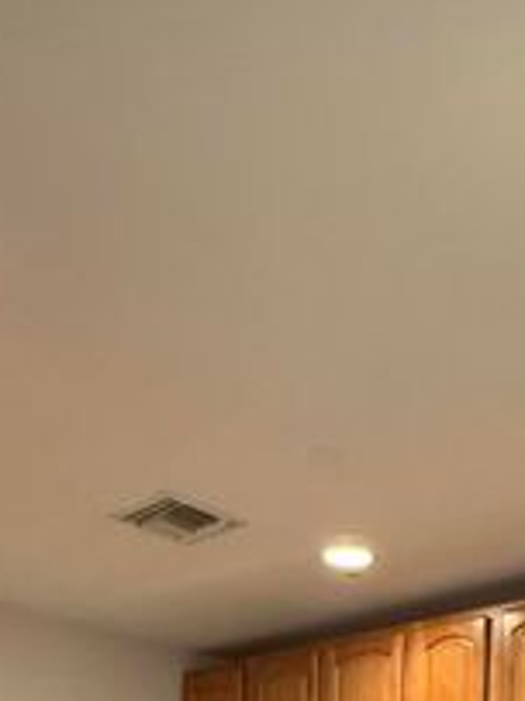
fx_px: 931
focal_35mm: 46
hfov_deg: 31.1
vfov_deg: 29.8
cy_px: 979
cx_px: 370
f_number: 2.2
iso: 400
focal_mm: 2.22
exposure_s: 1/60
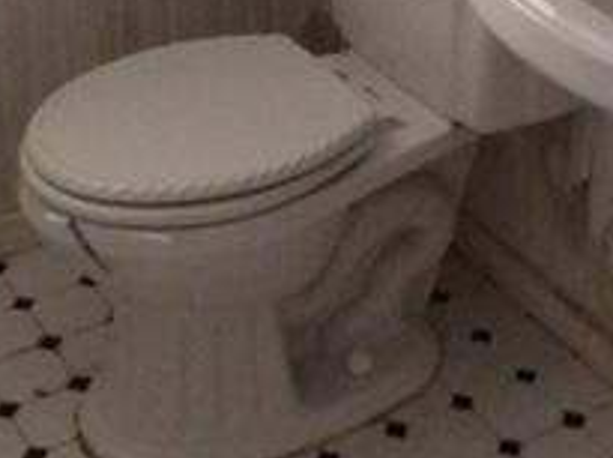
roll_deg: -0.4
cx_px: 353
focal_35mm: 100
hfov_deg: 19.7
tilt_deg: -20.6
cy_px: -165
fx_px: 1768
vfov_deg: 14.1
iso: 250
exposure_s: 1/24
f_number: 2.4
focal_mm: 3.3
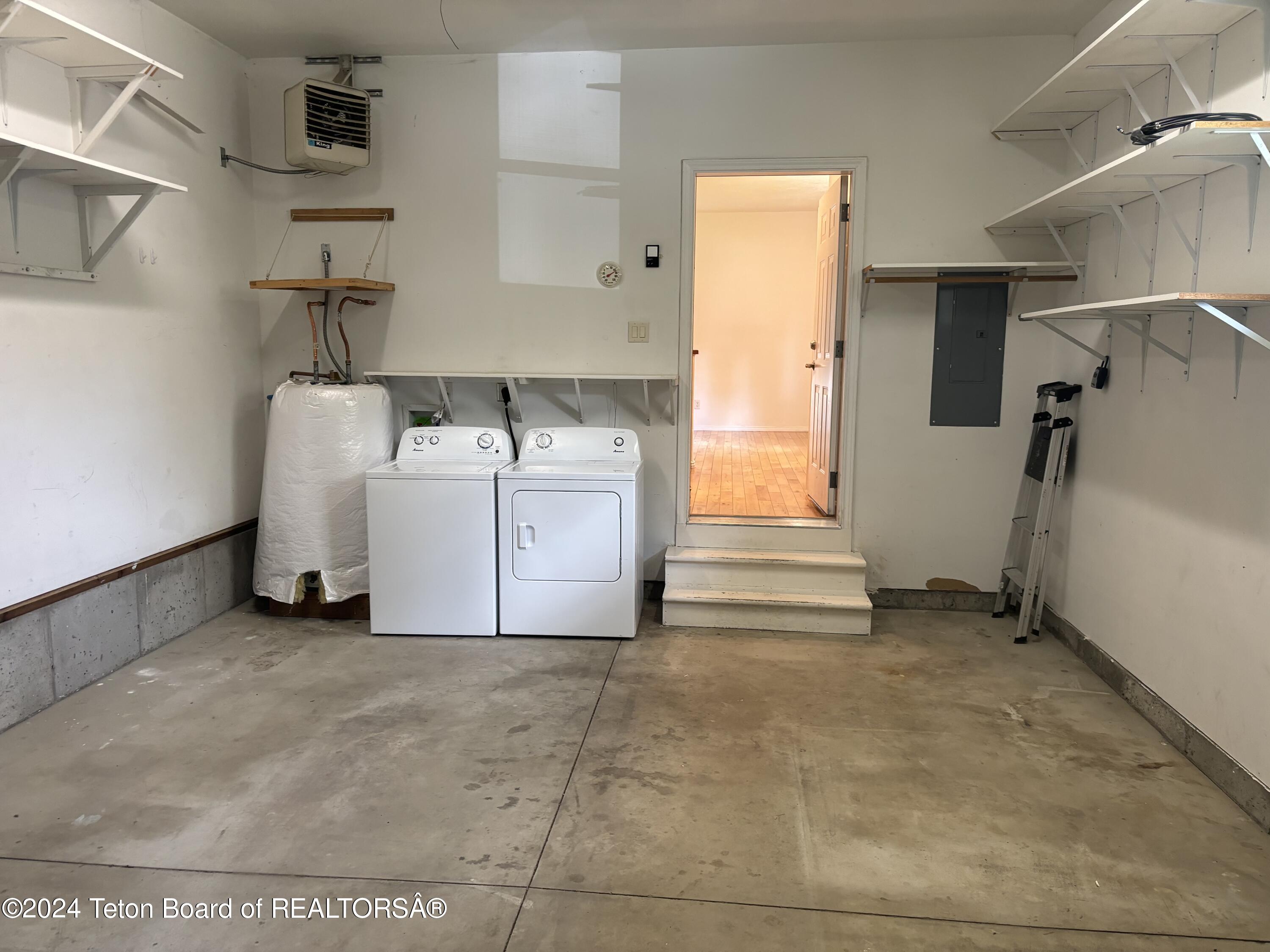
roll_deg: -0.4
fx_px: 954
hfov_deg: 67.3
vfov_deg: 53.1
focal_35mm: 26
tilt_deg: -8.7
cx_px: 635
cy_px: 476
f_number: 1.6
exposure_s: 1/60
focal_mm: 5.96
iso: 200
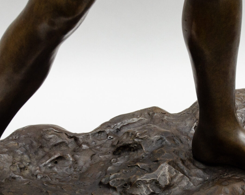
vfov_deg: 14.4
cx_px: 146
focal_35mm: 106
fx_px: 769
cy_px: 171
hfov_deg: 18.1
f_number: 8
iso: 200
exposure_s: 1/125
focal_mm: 31
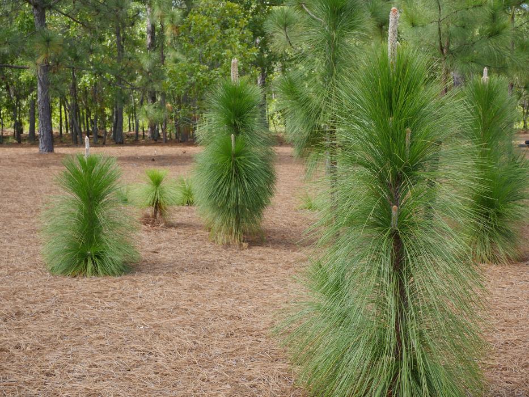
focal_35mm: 54
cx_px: 264
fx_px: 825
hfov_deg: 35.5
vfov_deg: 27.0
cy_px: 198
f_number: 6.3
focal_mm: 27
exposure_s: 1/160
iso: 200
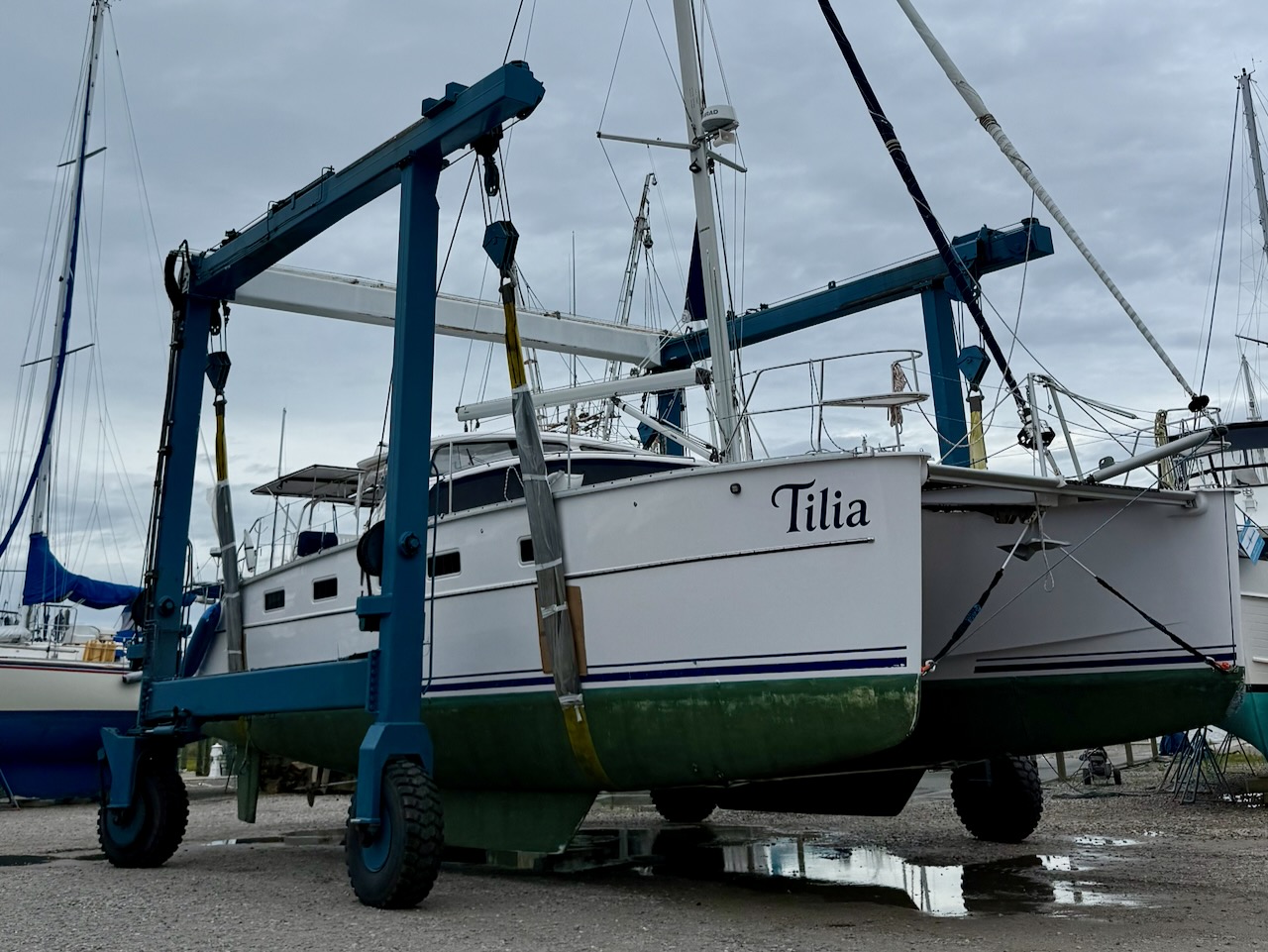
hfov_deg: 71.6
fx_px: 879
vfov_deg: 56.8
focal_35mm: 24
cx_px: 634
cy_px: 476
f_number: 1.78
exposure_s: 1/4673
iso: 80
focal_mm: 6.76
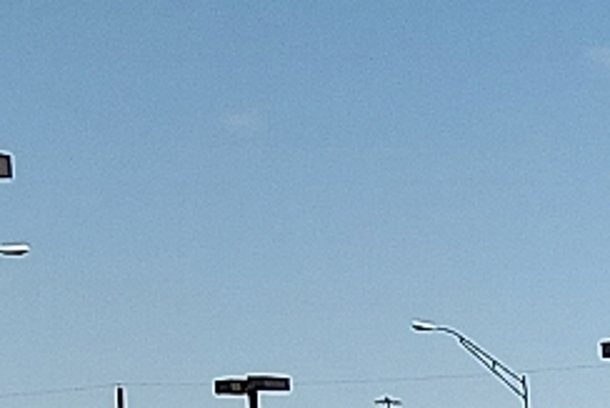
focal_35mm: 157
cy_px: 1434
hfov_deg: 10.7
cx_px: 1555
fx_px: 2662
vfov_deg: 7.2
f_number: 1.8
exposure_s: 1/1429
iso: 50
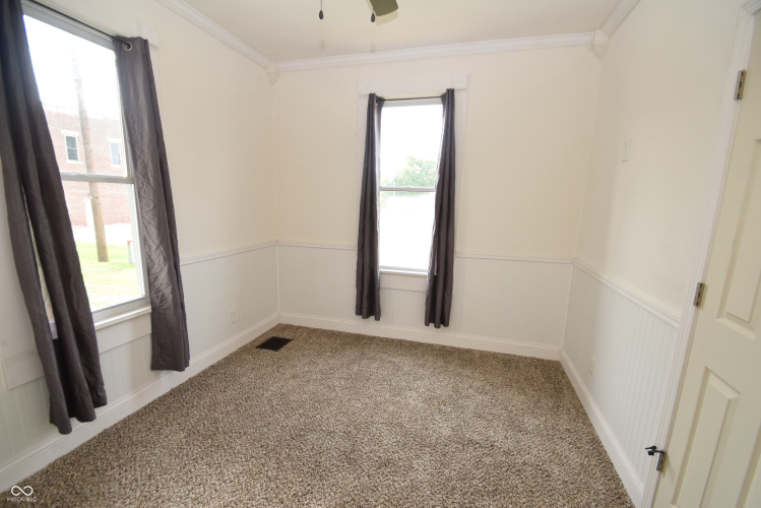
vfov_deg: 77.4
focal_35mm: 15
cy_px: 254
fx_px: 317
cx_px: 380
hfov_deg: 100.4
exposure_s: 1/125
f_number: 5.6
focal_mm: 10
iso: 500
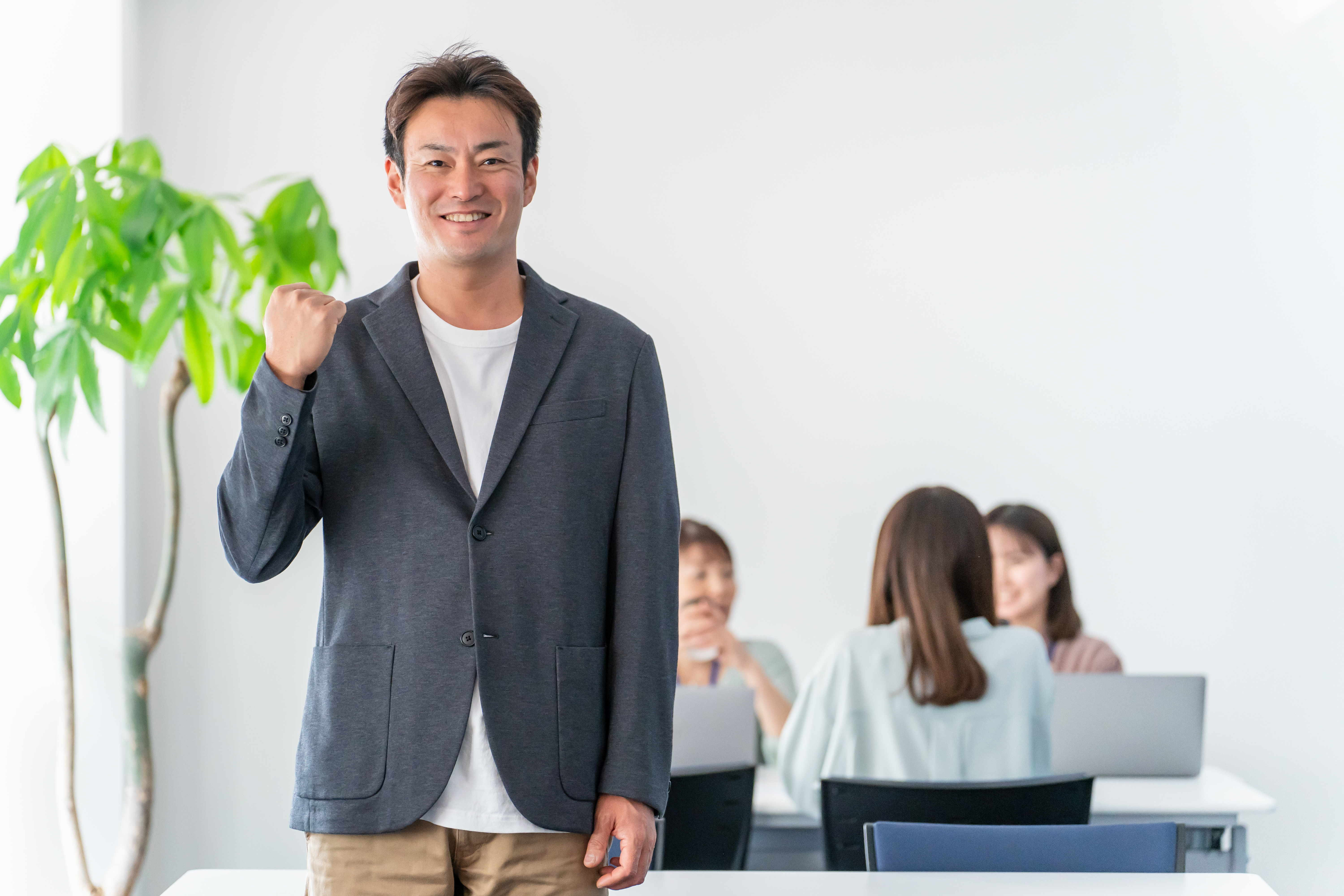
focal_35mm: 106
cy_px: 448
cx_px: 672
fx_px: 3957
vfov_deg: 12.9
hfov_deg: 19.3
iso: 1600
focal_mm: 106
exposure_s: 1/250
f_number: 2.8
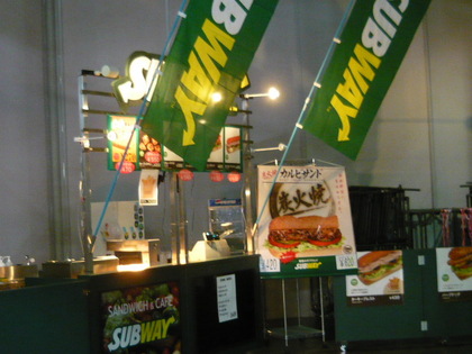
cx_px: 236
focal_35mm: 58
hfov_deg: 33.2
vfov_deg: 25.2
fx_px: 791
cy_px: 177
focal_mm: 6
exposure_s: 1/10
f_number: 2.9
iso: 400
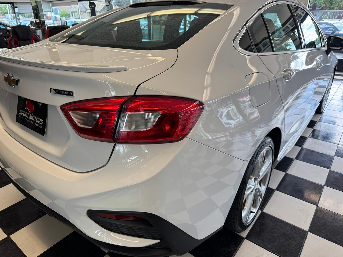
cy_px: 128
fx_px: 238
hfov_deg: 71.6
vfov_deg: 56.8
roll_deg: +0.8
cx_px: 172
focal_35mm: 24
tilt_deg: -24.5
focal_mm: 6.76
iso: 50
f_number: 1.78
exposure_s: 1/139
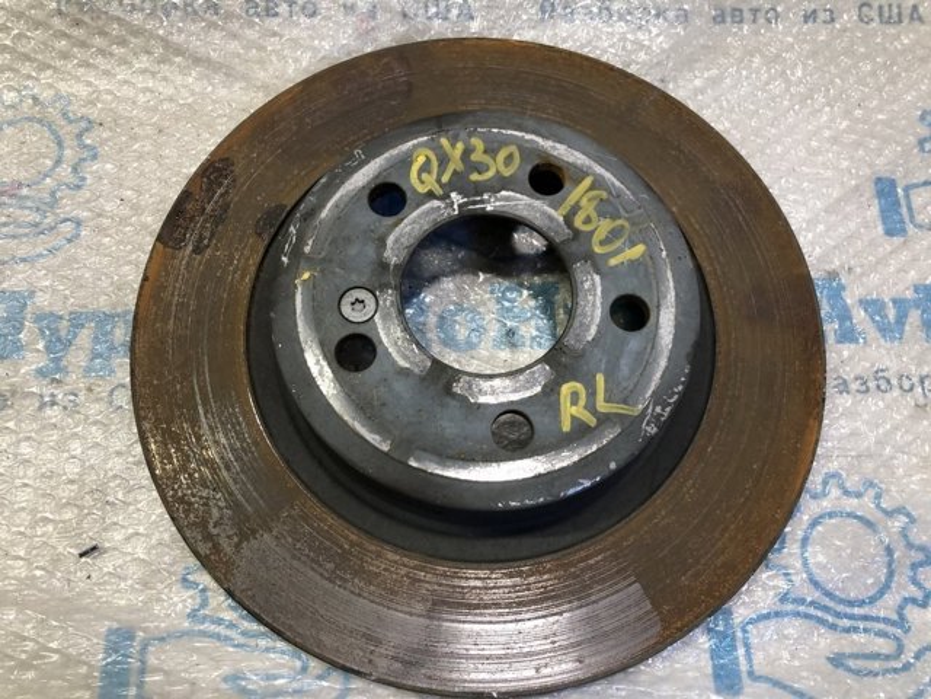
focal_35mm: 28
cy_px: 350
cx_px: 466
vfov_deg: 49.7
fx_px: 753
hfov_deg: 63.4
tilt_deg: -73.1
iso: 40
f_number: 1.8
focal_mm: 4
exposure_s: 1/33
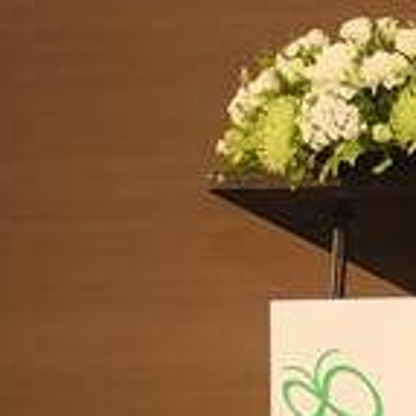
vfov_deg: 3.3
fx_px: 7260
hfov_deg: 3.3
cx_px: 588
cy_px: -49
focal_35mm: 534
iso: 1250
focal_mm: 145
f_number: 3.5
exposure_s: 1/125
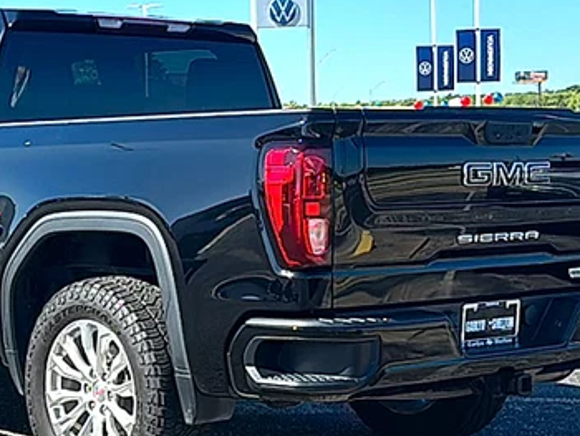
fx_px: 1274
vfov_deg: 19.4
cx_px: 141
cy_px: 230
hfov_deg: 25.3
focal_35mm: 76
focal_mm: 6.86
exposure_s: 1/3077
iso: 80
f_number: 1.78
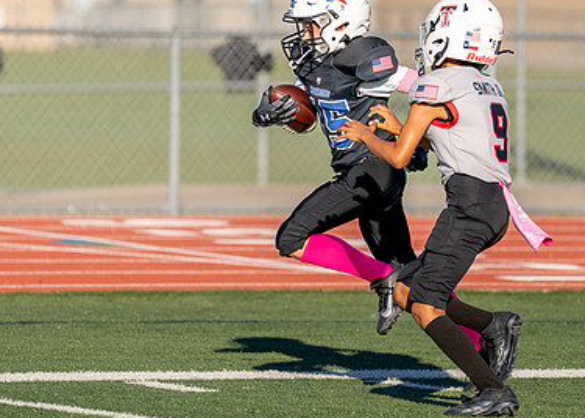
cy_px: 162
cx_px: 271
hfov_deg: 4.1
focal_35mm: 493
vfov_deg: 2.9
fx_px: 8192
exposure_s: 1/3200
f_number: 2.8
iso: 160
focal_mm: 200
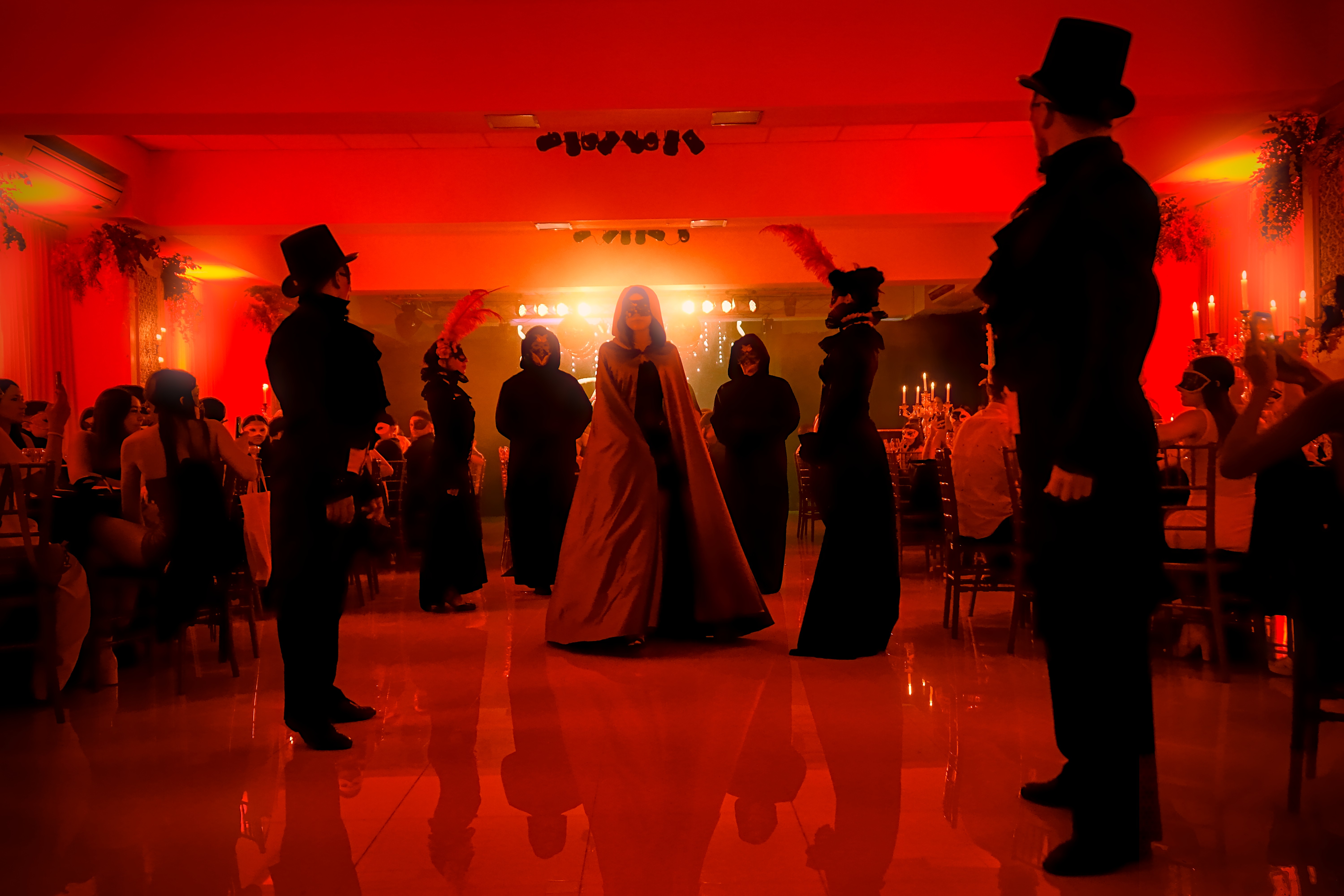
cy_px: 448
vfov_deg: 38.9
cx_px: 672
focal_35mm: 34
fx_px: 1269
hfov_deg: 55.8
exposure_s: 1/160
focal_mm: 34
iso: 5000
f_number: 3.2
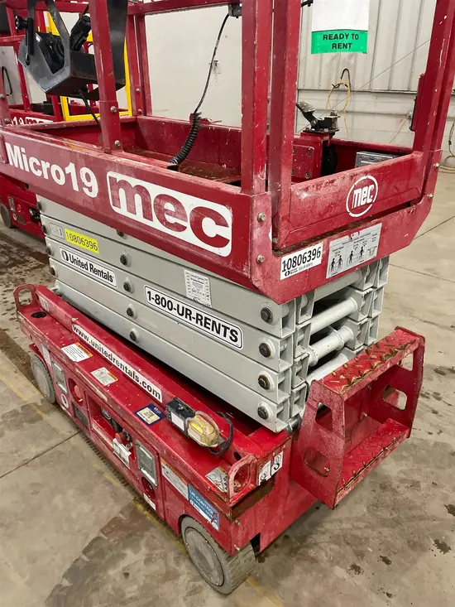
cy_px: 304
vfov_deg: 67.3
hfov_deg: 53.1
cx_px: 228
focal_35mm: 26
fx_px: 456
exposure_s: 1/60
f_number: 1.6
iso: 500
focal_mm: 4.2
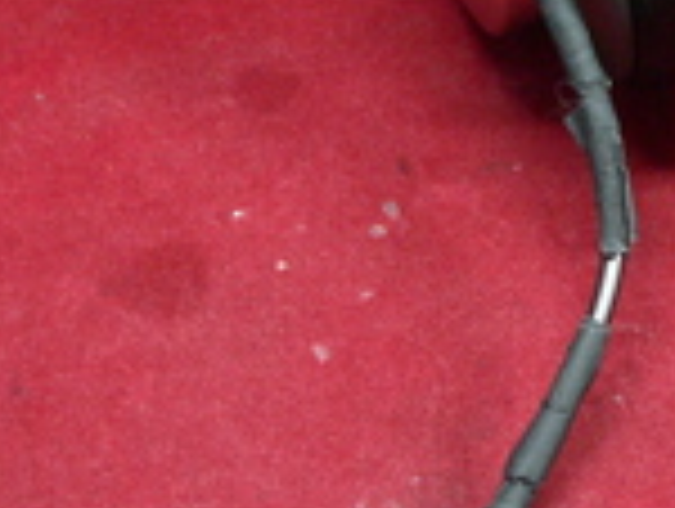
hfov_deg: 20.2
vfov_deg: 15.4
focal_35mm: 96
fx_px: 1875
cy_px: 303
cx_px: 549
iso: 200
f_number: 2.8
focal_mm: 6.4
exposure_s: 1/8
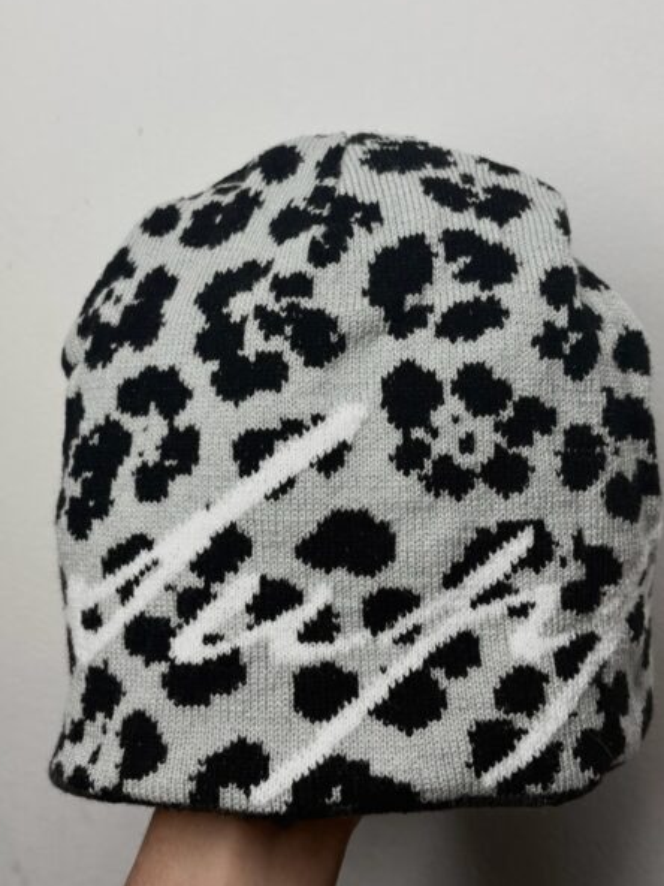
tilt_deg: -17.1
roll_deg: -17.0
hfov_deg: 32.2
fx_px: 1151
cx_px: 335
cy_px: 436
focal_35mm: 45
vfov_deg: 42.1
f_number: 1.6
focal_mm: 5.96
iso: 80
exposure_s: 1/100
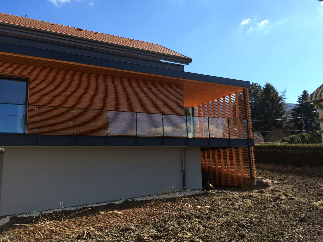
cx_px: 162
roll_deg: +2.5
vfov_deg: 48.2
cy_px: 121
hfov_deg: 61.7
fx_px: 271
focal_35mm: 29
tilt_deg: +8.4
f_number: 2.2
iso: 32
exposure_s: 1/1325
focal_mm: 4.15
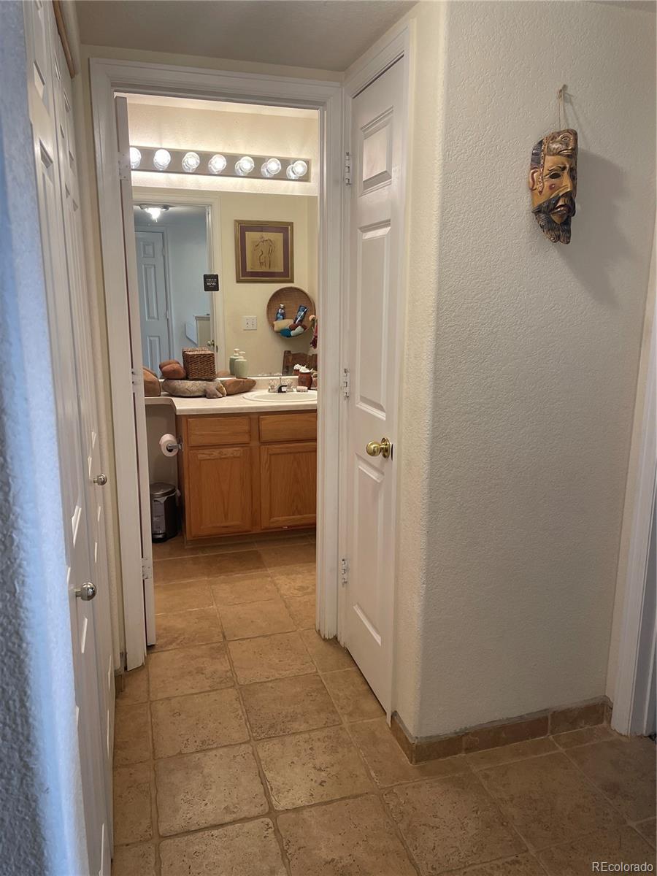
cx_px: 328
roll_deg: -0.6
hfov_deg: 53.1
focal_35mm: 26
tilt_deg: -12.5
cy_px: 438
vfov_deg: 67.3
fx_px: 658
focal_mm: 4.2
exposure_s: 1/120
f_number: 1.6
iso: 125
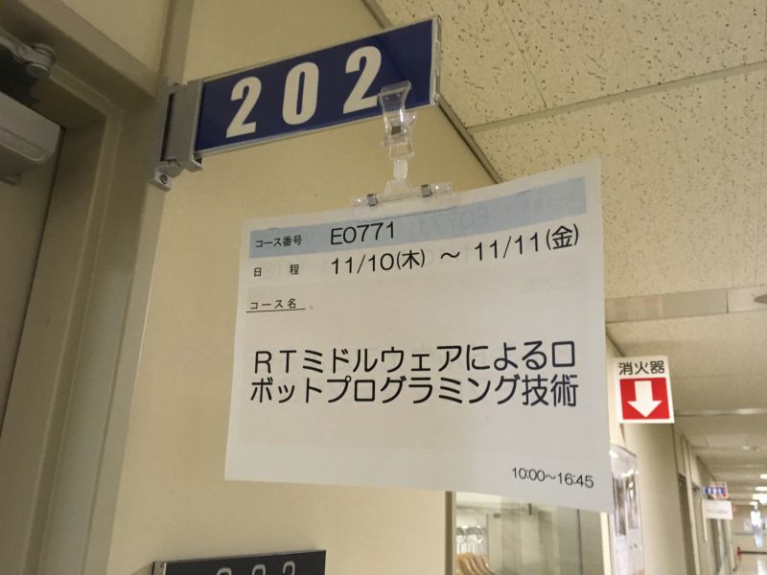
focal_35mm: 29
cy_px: 288
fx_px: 643
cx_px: 384
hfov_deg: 61.7
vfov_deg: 48.2
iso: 200
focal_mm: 4.15
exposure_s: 1/24
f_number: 2.2
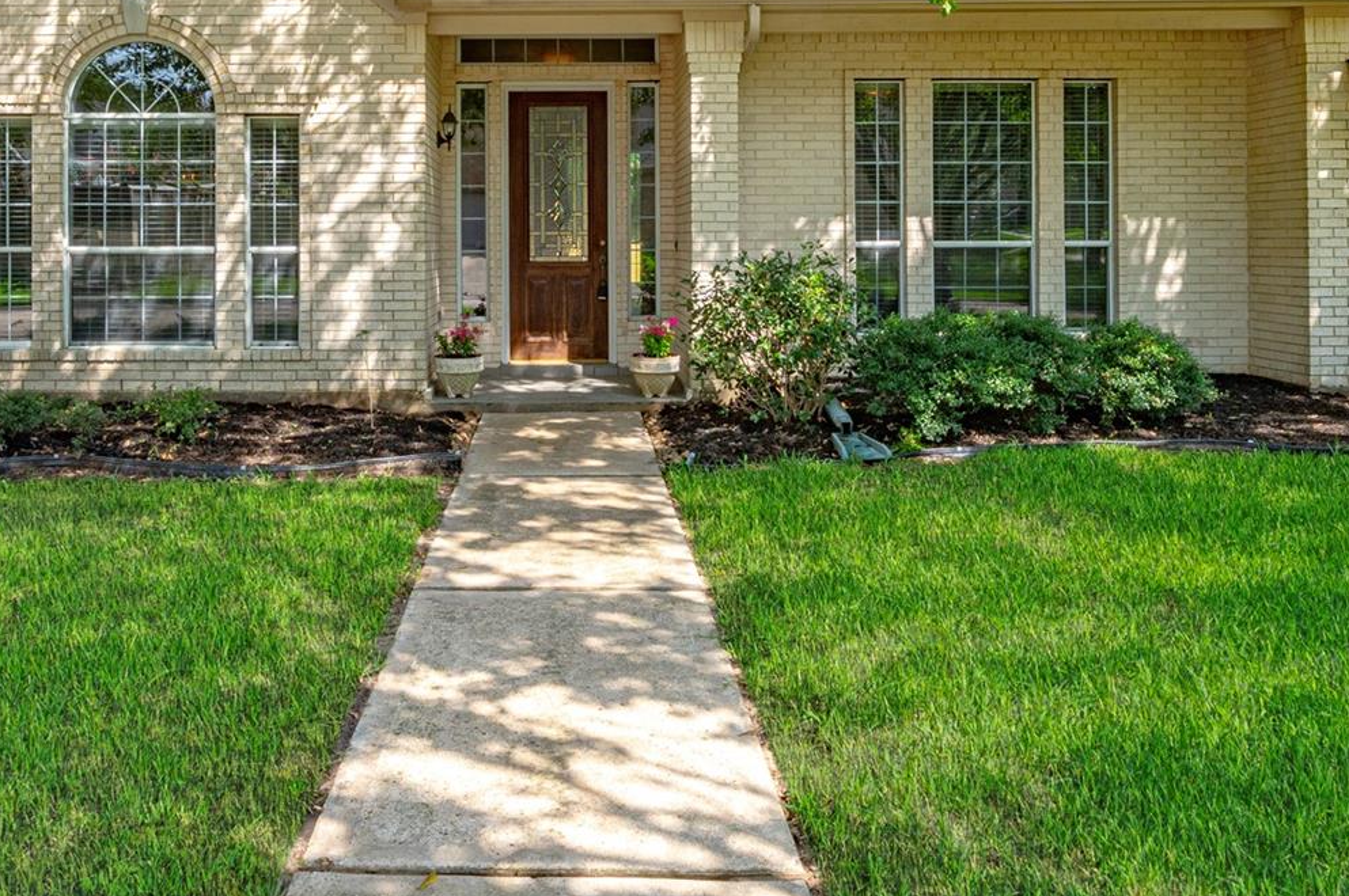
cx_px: 552
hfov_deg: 56.9
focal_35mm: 33
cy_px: 239
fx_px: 1235
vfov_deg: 39.0
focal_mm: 16
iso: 125
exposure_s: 1/30
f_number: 16
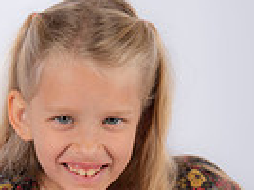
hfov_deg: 8.2
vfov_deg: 6.1
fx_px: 1773
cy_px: 222
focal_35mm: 242
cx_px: 73
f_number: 5.6
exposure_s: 1/200
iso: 100
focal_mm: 75
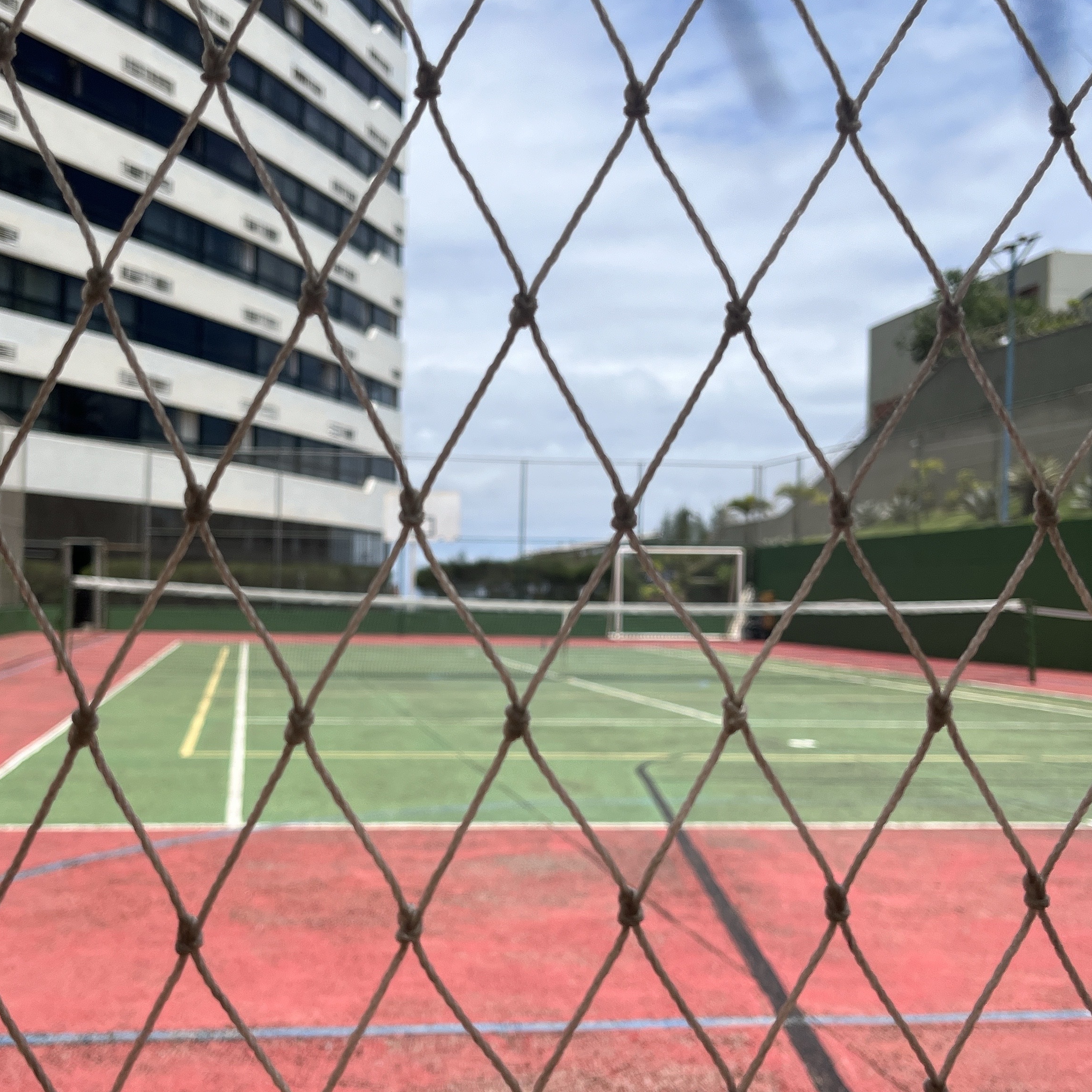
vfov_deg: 41.8
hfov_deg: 41.7
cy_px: 604
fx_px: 1428
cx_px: 441
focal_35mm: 40
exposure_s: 1/5076
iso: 50
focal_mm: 5.1
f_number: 1.6
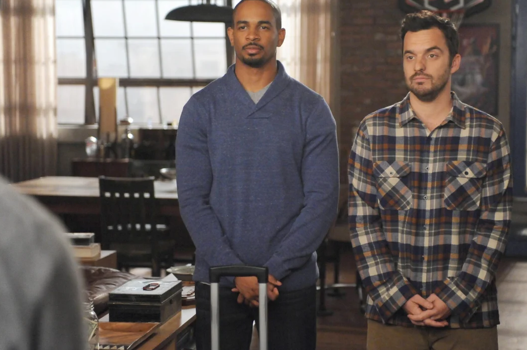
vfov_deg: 17.0
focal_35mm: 80
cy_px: 160
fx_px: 1170
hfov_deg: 25.4
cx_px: 291
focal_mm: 70
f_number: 3.2
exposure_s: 1/125
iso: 5000
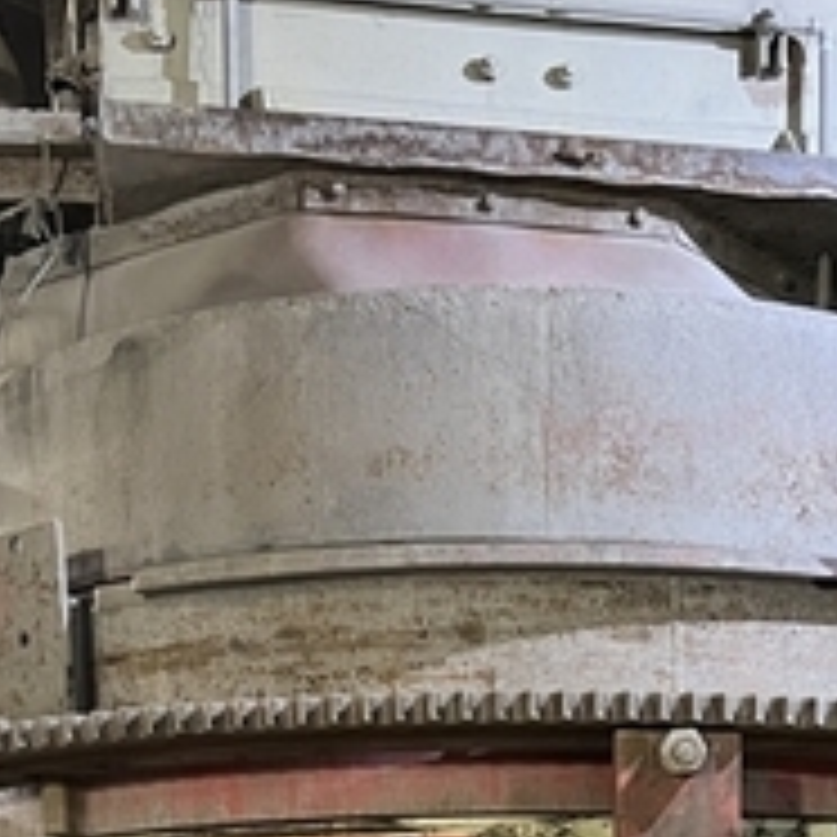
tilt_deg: -2.9
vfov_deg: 19.2
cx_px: 576
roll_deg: -0.7
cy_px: 1251
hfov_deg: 21.8
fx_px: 2161
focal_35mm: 79
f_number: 1.5
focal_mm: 5.7
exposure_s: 1/40
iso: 400
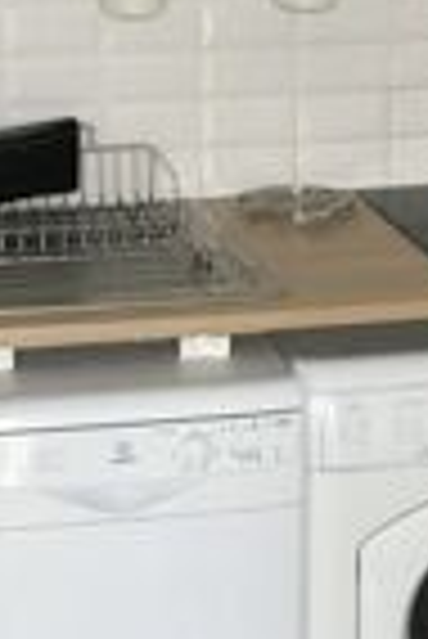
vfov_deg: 20.9
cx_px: 135
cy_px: 214
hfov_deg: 14.1
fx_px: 1725
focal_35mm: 97
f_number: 2.4
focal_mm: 3.3
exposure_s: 1/20
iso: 200
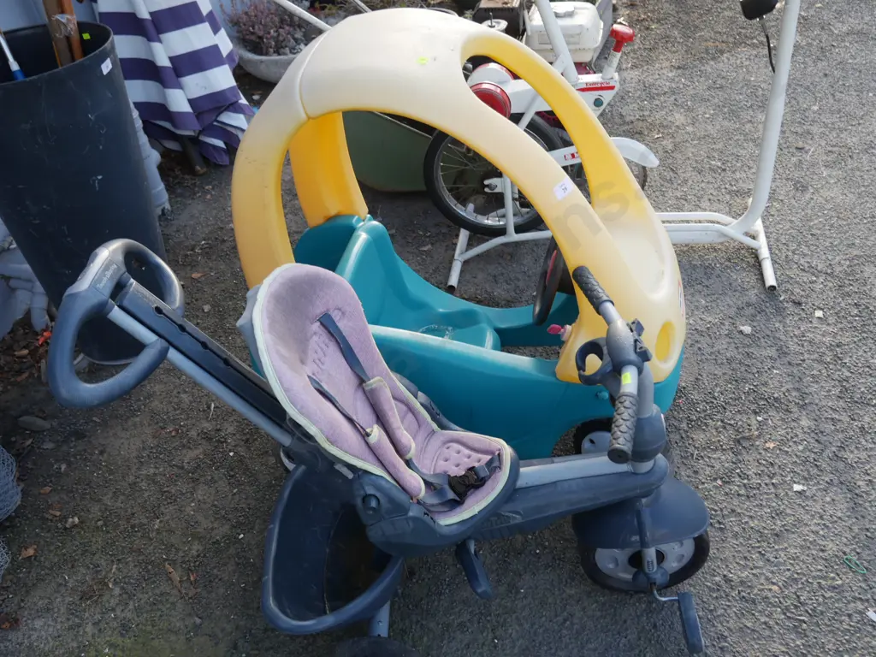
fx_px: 810
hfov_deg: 56.8
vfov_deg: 44.2
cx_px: 438
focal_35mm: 32
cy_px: 328
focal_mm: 16
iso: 200
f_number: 4
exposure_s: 1/125
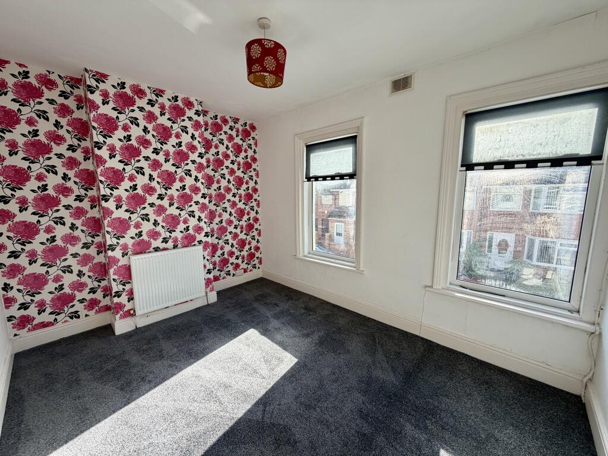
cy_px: 228
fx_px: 246
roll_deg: +0.6
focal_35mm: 14
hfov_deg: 102.1
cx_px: 304
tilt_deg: -8.3
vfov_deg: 85.7
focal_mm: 2.22
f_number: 2.2
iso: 64
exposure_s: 1/498
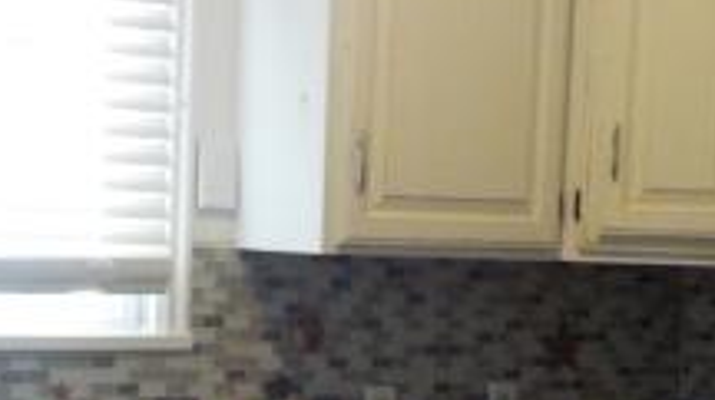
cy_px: 499
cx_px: 298
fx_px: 1837
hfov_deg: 22.0
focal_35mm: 97
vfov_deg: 12.1
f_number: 3.3
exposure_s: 1/25
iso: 400
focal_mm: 4.1
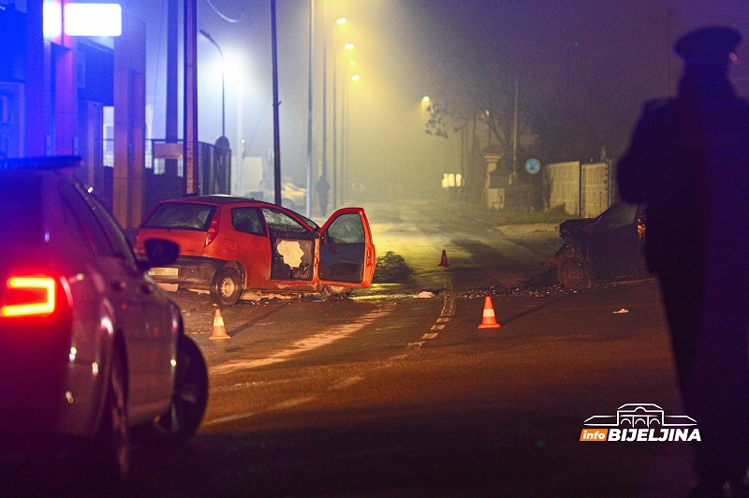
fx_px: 2806
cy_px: 249
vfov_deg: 10.1
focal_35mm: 135
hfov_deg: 15.2
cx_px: 374
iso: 5000
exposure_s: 1/100
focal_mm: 135
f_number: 2.8
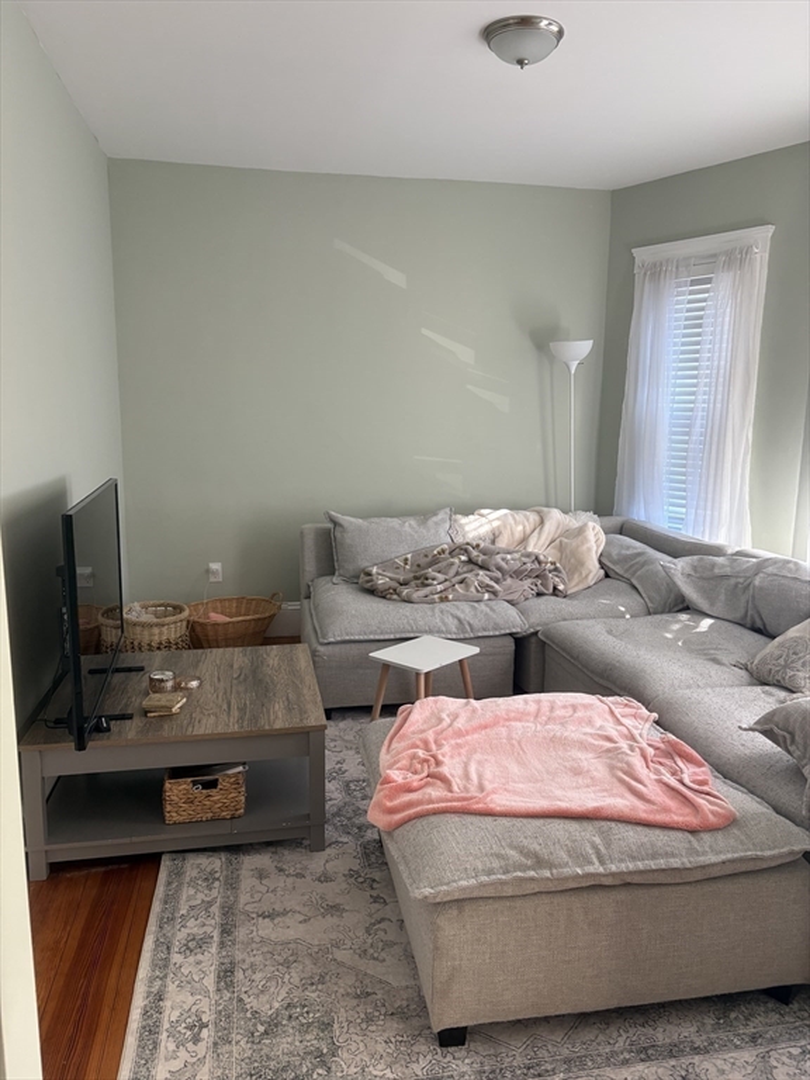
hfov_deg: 53.1
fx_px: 811
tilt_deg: -8.9
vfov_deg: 67.3
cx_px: 405
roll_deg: -0.4
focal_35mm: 26
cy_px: 540
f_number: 1.6
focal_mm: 5.96
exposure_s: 1/60
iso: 125
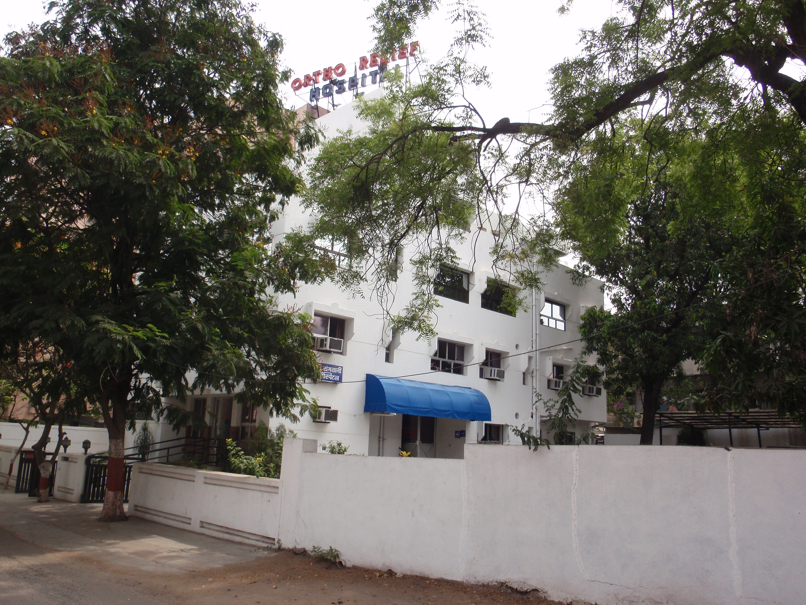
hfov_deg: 63.4
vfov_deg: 49.7
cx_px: 403
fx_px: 652
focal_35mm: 28
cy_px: 302
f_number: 8
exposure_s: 1/60
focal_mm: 5
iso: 80
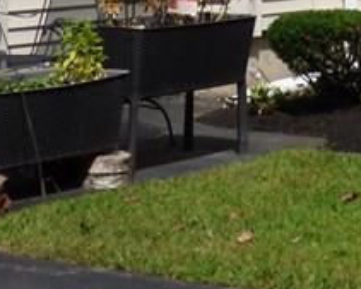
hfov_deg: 10.8
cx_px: 419
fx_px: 1871
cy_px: -315
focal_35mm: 175
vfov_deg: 8.3
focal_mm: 6.47
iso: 100
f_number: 3.5
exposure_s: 1/1600
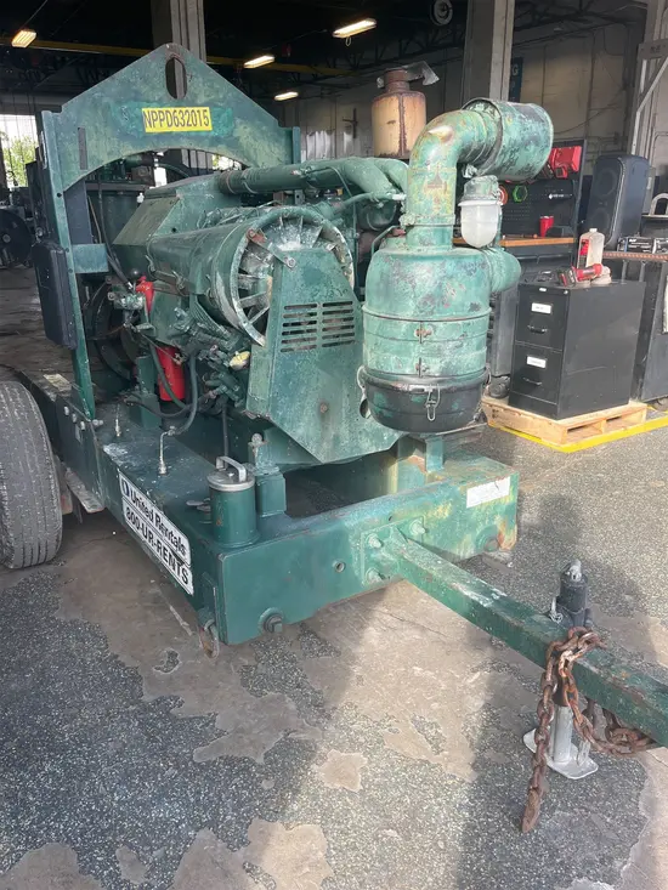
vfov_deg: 67.3
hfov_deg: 53.1
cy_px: 445
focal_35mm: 26
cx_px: 334
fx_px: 669
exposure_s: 1/293
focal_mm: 5.1
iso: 40
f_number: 1.6
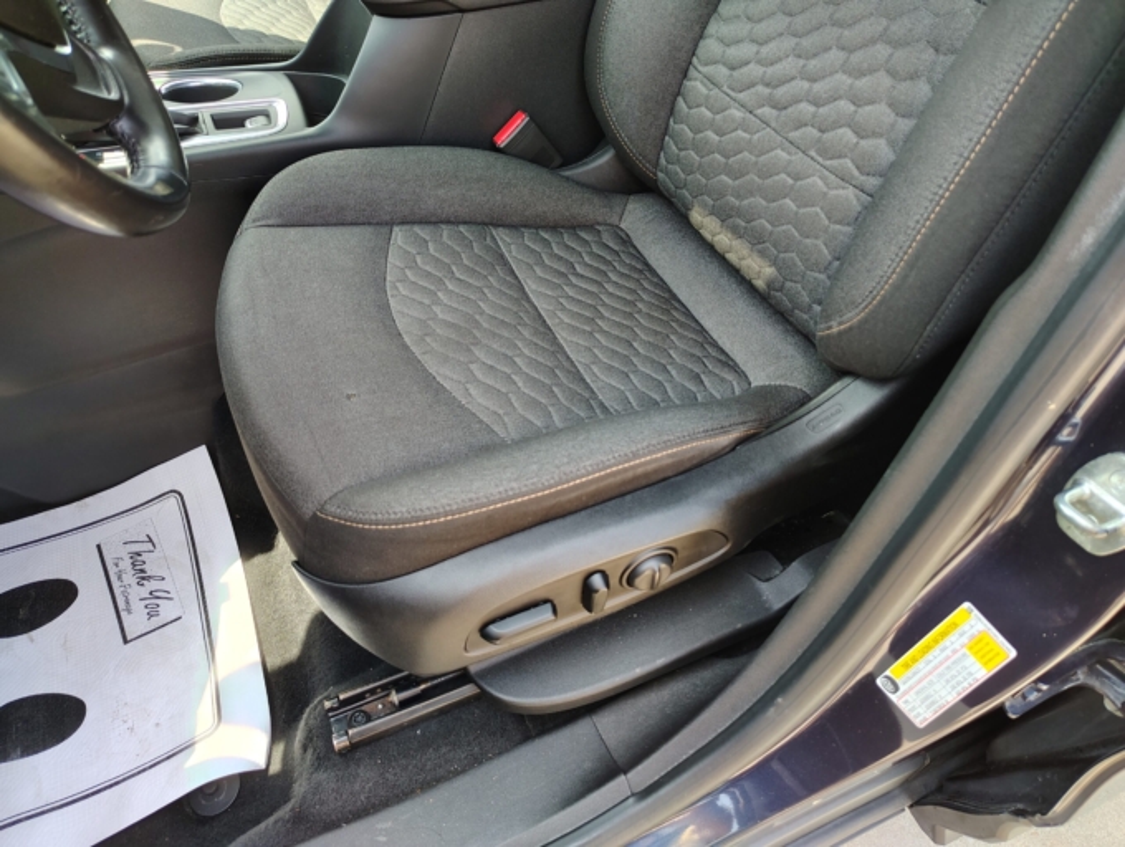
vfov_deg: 56.9
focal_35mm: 24
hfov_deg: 71.5
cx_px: 562
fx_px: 781
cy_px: 424
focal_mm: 5.56
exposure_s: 1/120
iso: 341
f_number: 1.8
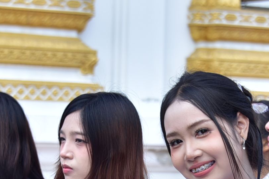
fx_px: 1667
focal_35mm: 223
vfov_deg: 6.1
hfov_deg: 9.2
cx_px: 245
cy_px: 219
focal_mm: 72
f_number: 6.3
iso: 125
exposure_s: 1/200
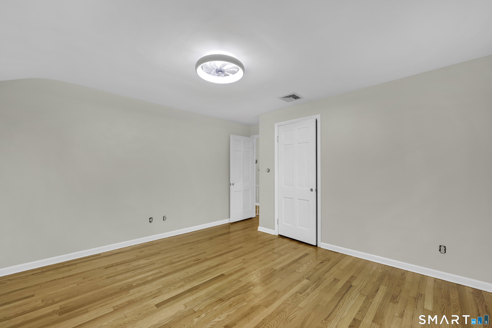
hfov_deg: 104.3
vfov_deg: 81.2
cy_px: 164
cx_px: 246
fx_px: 191
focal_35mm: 14
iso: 250
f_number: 8
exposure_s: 1/125
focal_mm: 14
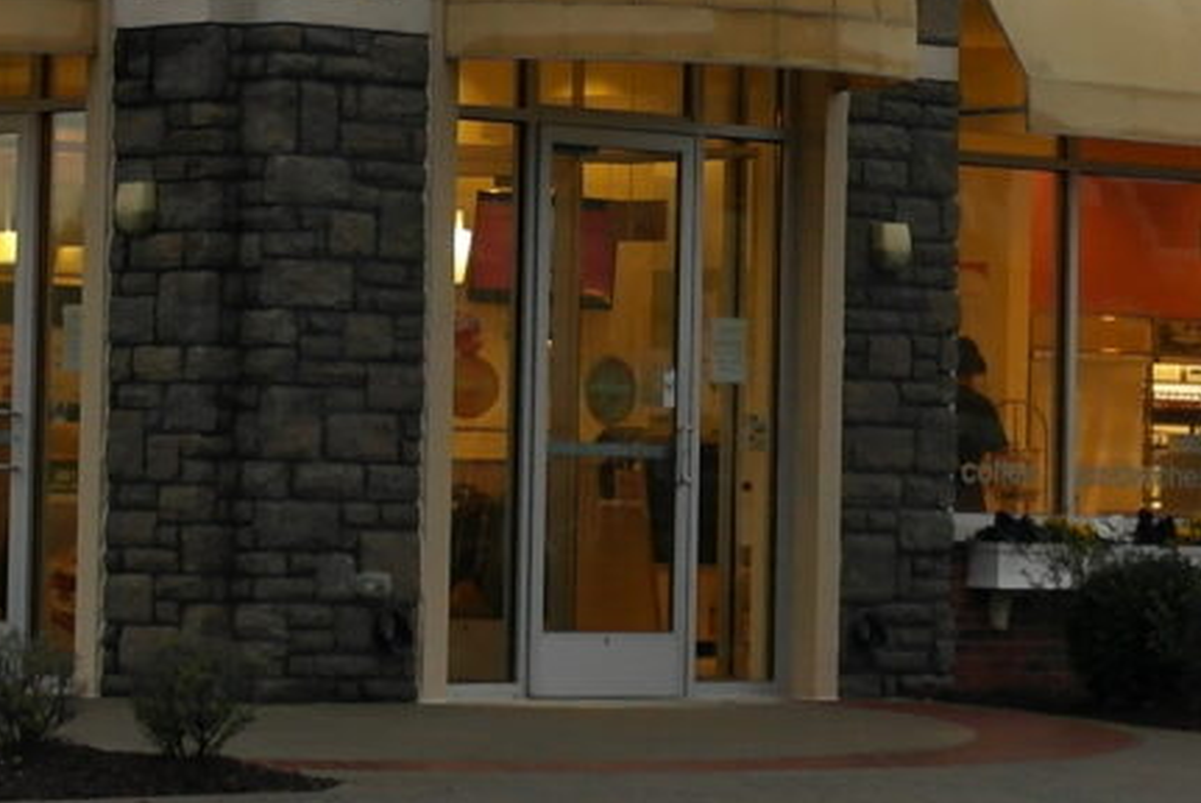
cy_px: 155
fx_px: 5942
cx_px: 669
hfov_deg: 11.5
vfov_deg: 7.7
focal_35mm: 178
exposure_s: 1/80
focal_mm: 20
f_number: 3.5
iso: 200
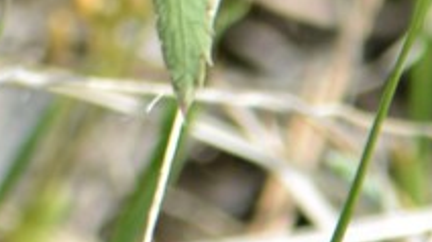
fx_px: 24375
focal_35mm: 2129
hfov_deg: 1.0
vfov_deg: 0.6
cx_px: -388
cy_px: -362
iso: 100
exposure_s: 1/160
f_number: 8
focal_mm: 300
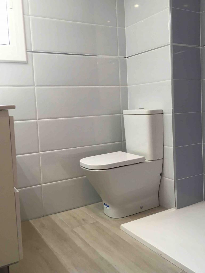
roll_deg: +2.4
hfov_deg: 41.7
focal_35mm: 34
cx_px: 116
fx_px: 268
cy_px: 126
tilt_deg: -4.8
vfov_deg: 53.9
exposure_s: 1/33
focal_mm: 4.15
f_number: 2.2
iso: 40
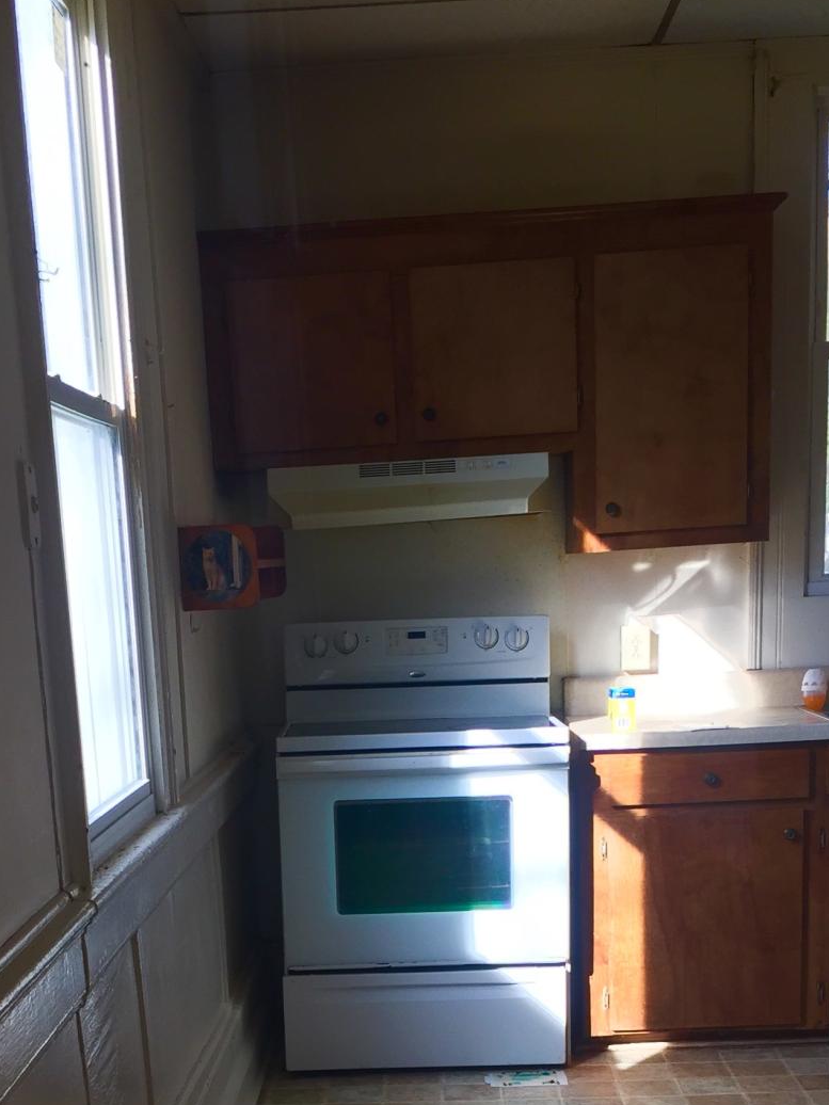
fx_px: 1788
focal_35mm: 56
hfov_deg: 26.1
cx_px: 336
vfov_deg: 32.3
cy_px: 1042
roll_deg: +4.9
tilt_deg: -13.7
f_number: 2.2
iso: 32
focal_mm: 4.15
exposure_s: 1/120
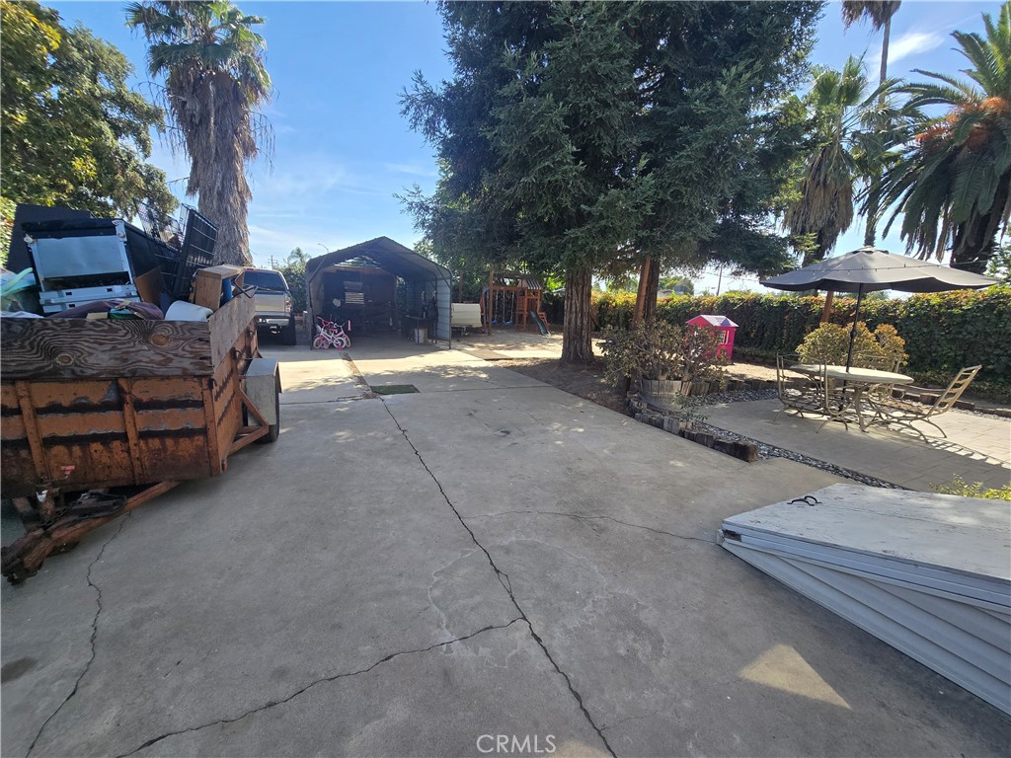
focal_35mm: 13
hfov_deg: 106.2
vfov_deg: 89.9
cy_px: 379
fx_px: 380
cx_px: 506
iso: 50
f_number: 2.2
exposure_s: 1/1111
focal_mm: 2.2
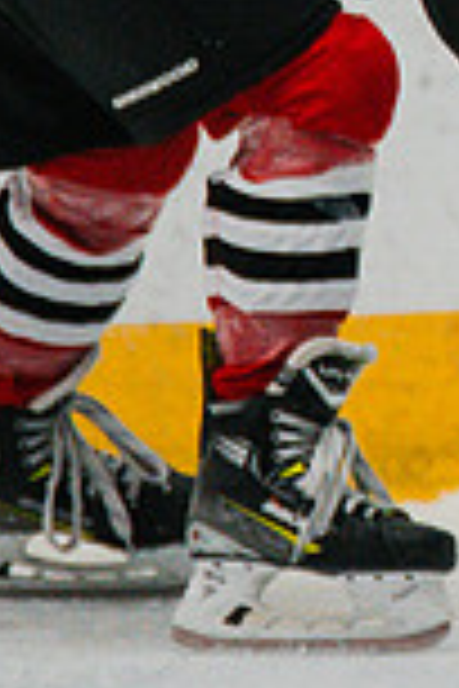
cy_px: -2
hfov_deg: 0.9
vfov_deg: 1.3
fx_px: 30578
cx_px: 1268
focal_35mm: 1599
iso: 3200
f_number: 3.2
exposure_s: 1/1600
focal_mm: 300
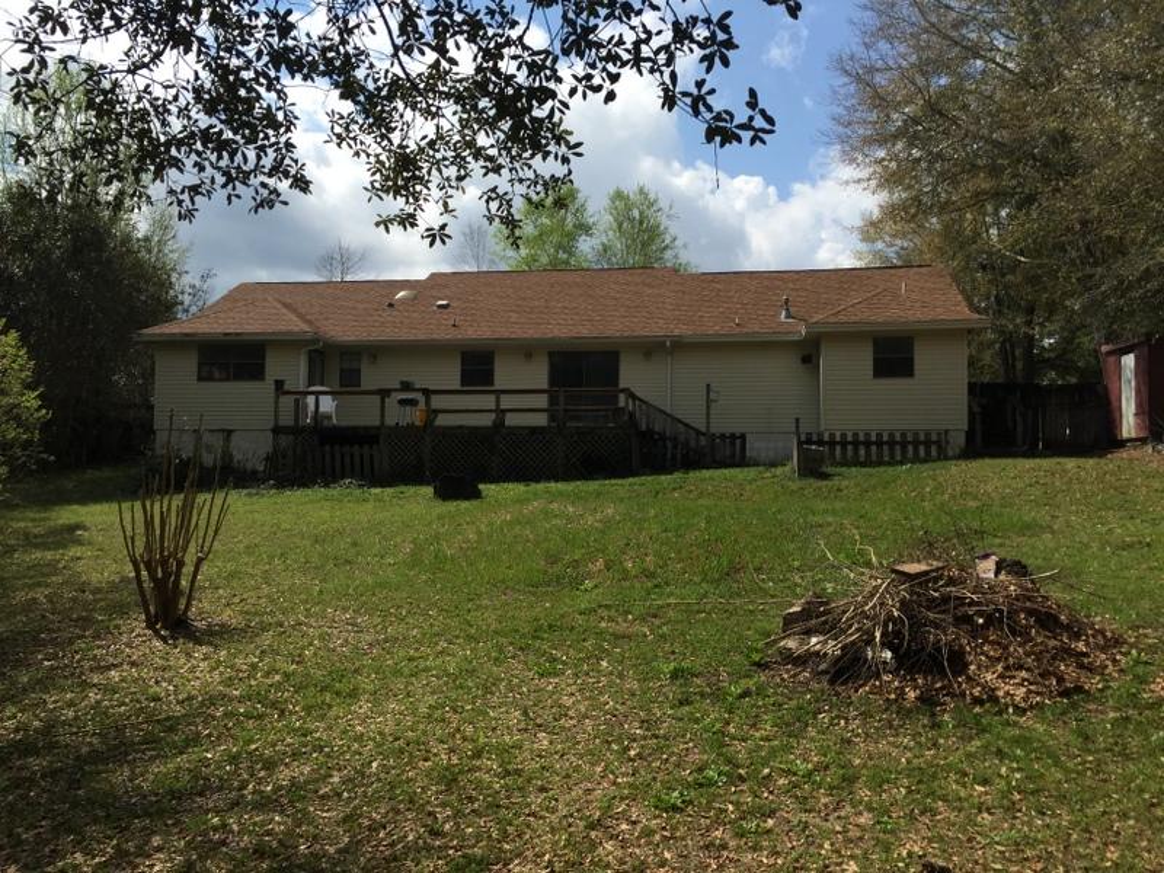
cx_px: 582
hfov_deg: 61.7
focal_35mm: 29
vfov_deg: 48.2
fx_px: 975
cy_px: 436
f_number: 2.2
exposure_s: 1/2475
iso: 32
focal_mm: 4.15
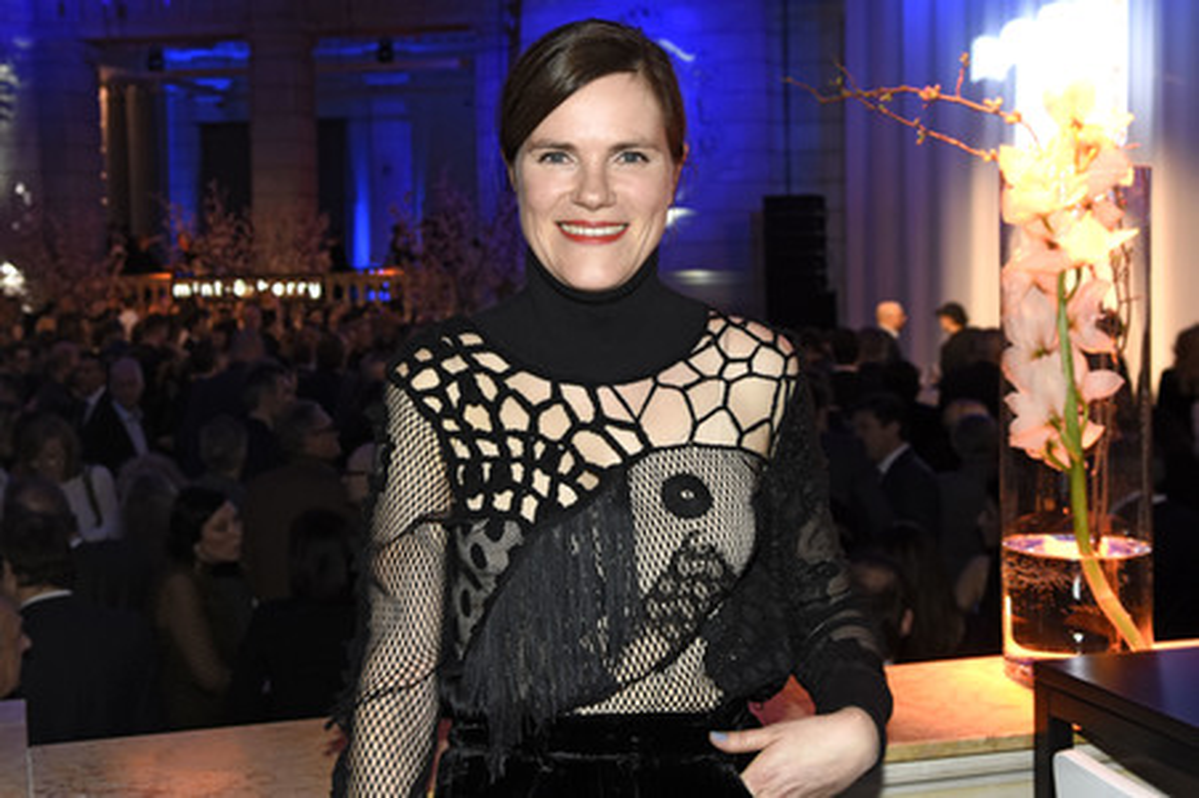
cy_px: 399
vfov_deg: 34.2
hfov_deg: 49.6
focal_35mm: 39
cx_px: 600
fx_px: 1298
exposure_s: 1/50
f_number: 5
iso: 640
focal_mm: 26
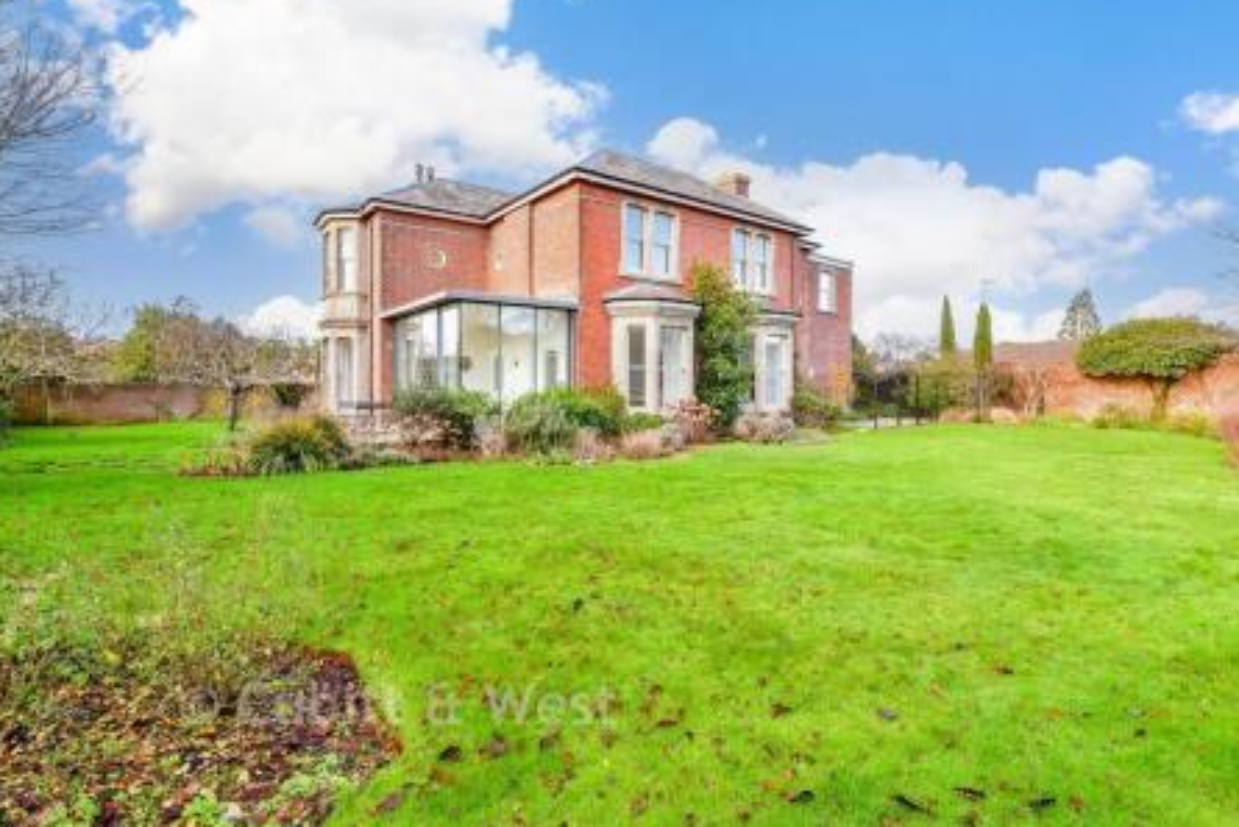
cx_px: 608
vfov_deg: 73.8
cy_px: 402
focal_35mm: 16
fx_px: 551
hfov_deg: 96.7
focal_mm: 10
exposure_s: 1/80
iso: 500
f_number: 8
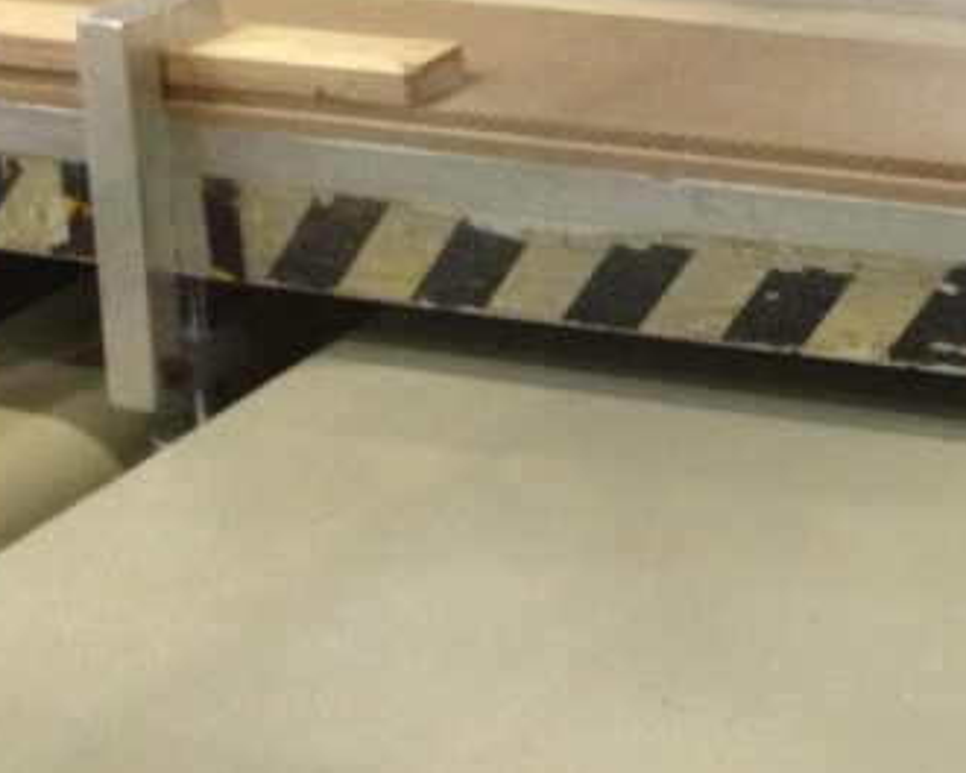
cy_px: -220
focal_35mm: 106
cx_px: 1411
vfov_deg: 14.0
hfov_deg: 16.6
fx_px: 3031
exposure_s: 1/20
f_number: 2.4
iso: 250
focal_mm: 4.28
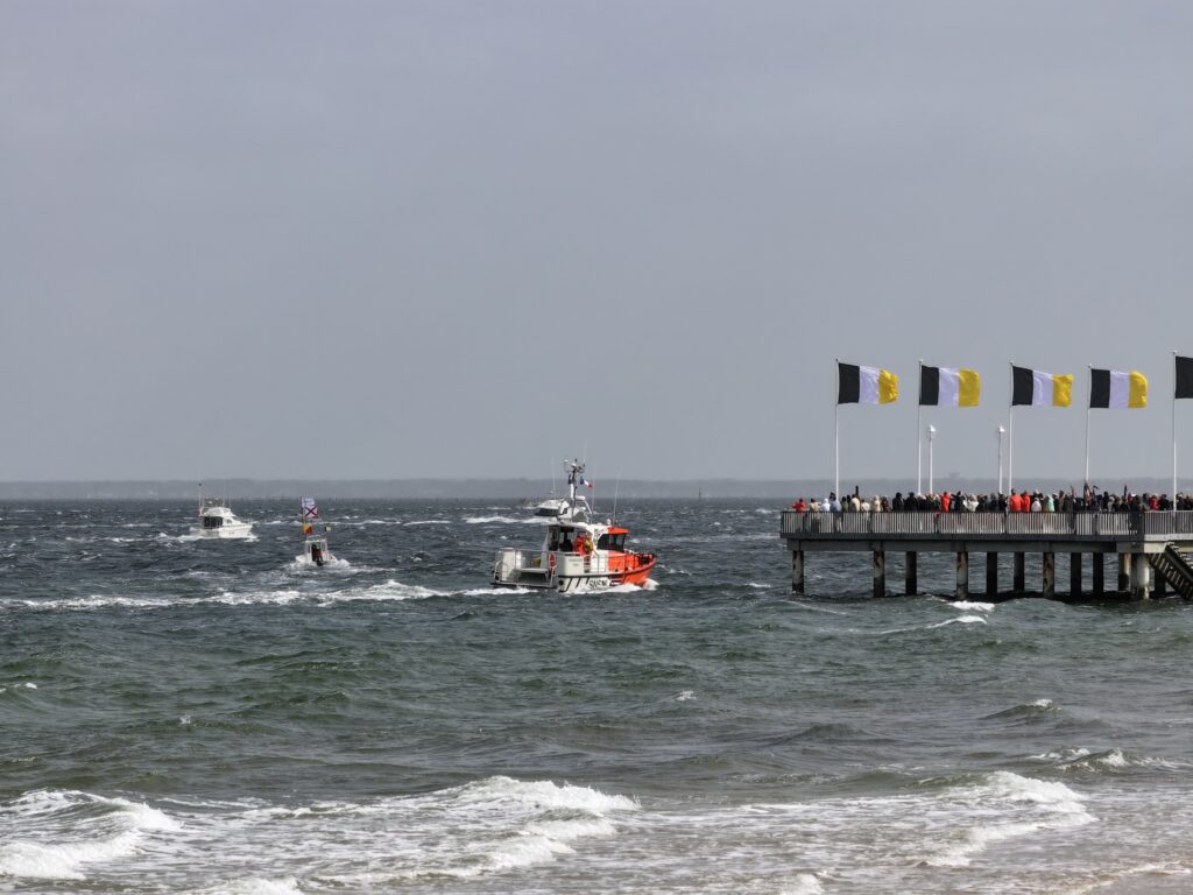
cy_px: 448
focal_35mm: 166
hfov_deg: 11.9
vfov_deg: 8.9
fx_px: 5721
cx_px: 596
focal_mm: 30.71
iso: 100
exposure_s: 1/1000
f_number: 3.4
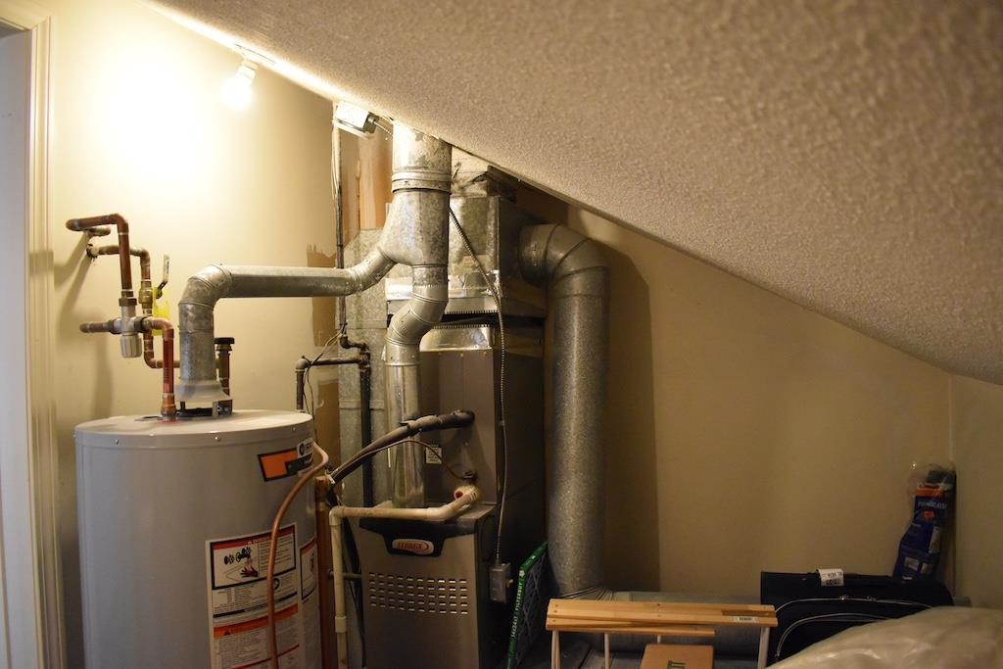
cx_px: 502
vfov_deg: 47.9
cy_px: 334
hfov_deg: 67.4
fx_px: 752
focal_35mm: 27
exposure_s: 1/125
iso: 4500
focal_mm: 18
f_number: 3.5
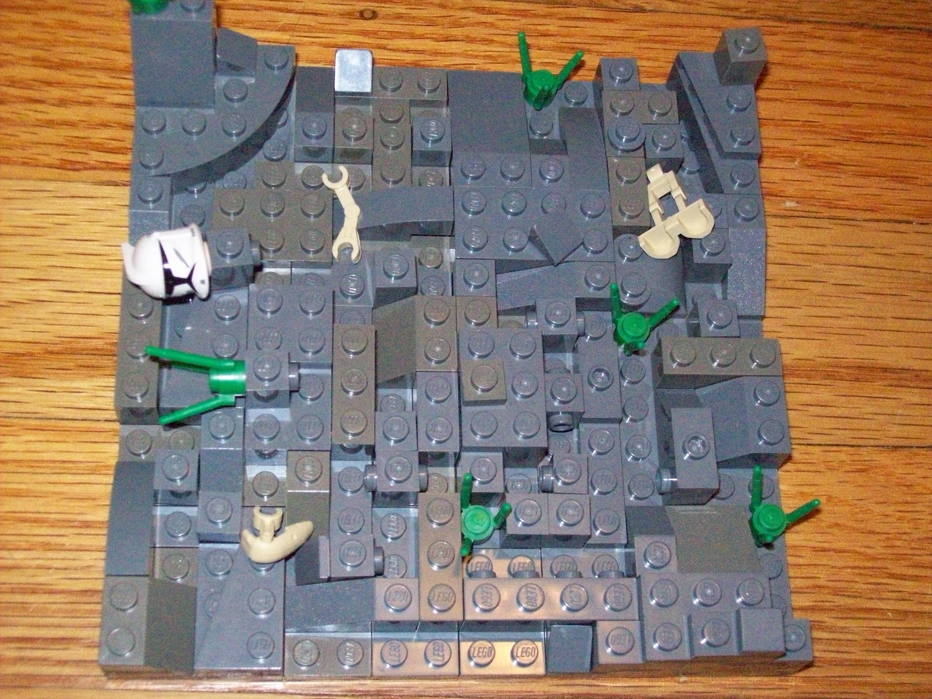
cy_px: 350
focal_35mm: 56
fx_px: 1507
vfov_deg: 26.1
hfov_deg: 34.4
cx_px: 466
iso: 800
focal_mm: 9.4
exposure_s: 1/169
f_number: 3.4
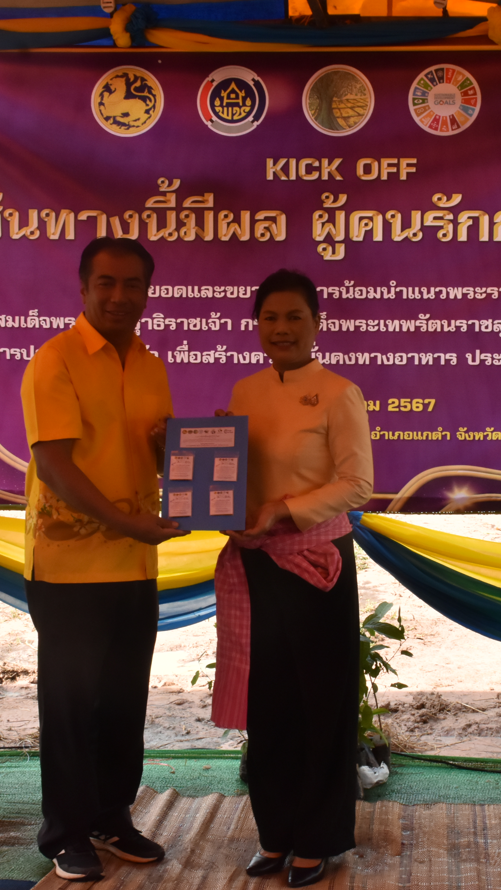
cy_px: 443
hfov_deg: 21.0
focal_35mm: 57
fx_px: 1346
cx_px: 324
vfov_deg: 36.6
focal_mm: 24
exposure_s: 1/200
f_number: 14
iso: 800
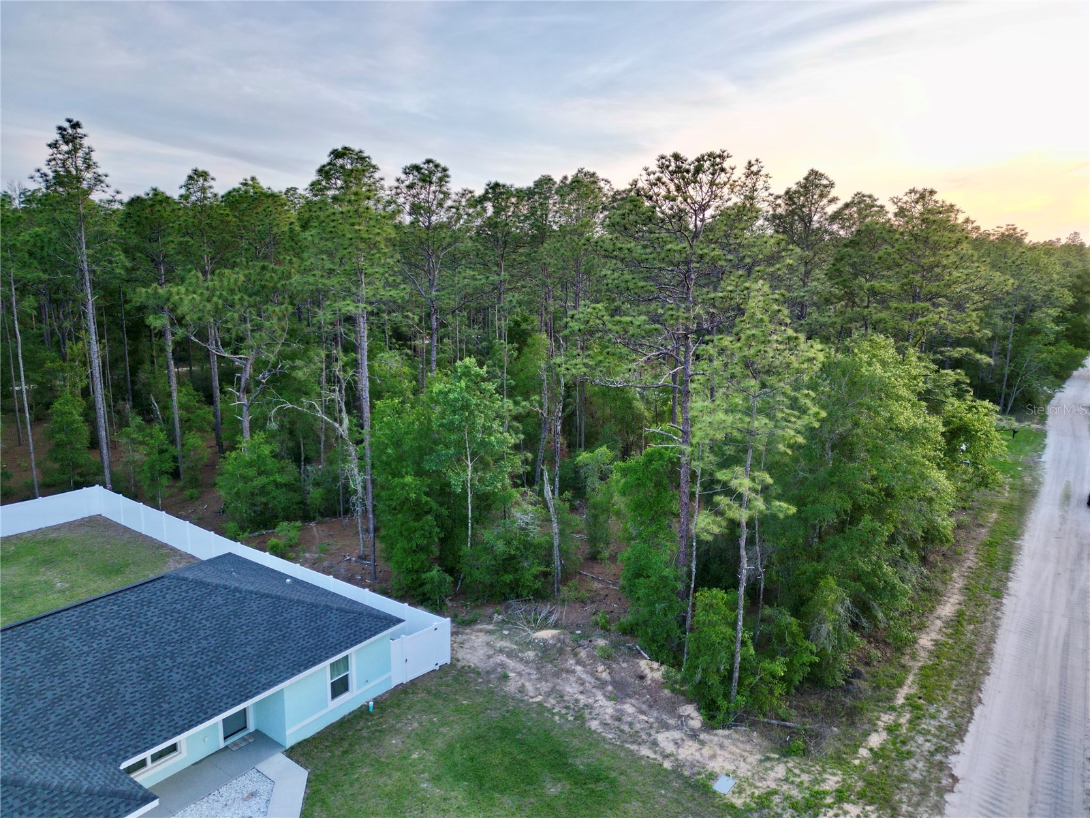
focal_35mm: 24
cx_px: 545
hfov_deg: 71.6
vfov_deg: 56.8
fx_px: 756
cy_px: 409
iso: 100
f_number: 1.7
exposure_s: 1/160
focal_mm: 6.72
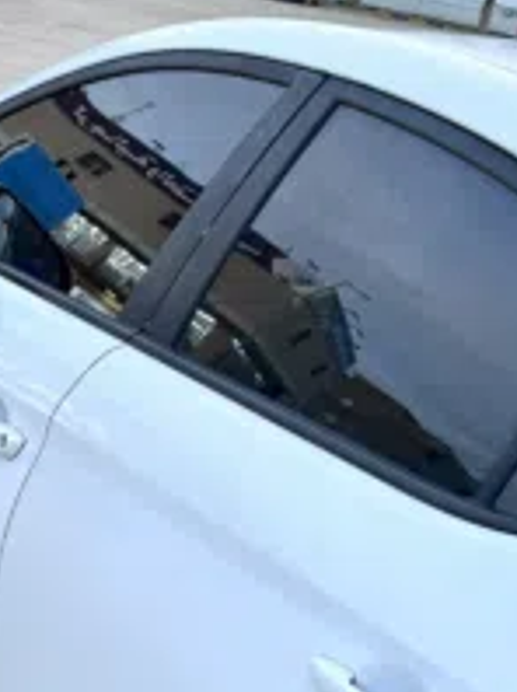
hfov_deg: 15.2
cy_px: 566
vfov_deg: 20.0
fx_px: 1936
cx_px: 136
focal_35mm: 97
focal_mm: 6.86
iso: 50
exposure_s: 1/121
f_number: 1.78
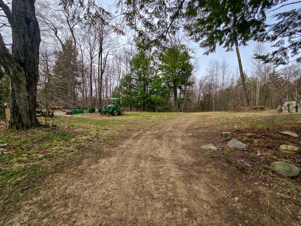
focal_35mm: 13
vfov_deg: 89.9
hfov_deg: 106.2
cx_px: 150
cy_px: 113
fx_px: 113
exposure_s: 1/1400
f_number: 2.2
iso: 50
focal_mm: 2.2
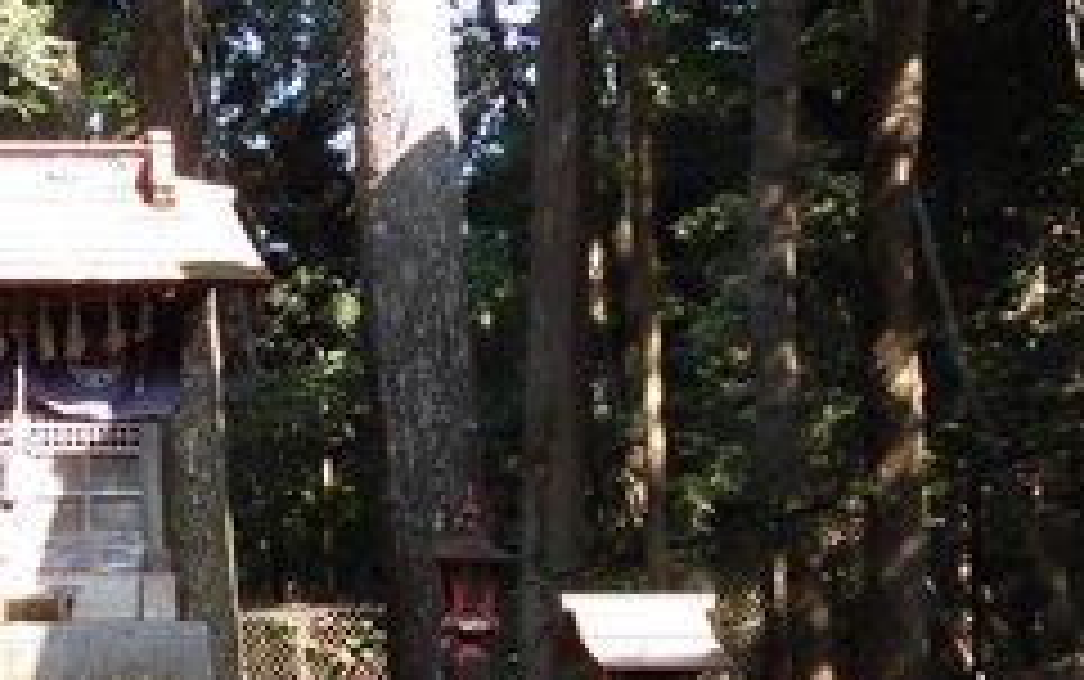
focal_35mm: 62
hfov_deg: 30.5
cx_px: -11
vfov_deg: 20.5
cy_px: 621
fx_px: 1833
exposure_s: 1/100
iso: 125
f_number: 3.1
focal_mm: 4.3
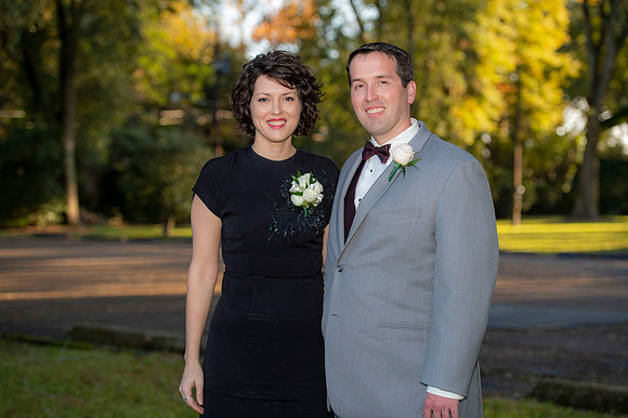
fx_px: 1395
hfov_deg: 25.4
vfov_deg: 17.0
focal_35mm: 80
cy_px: 209
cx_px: 314
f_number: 3.5
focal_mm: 80
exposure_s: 1/250
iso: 200
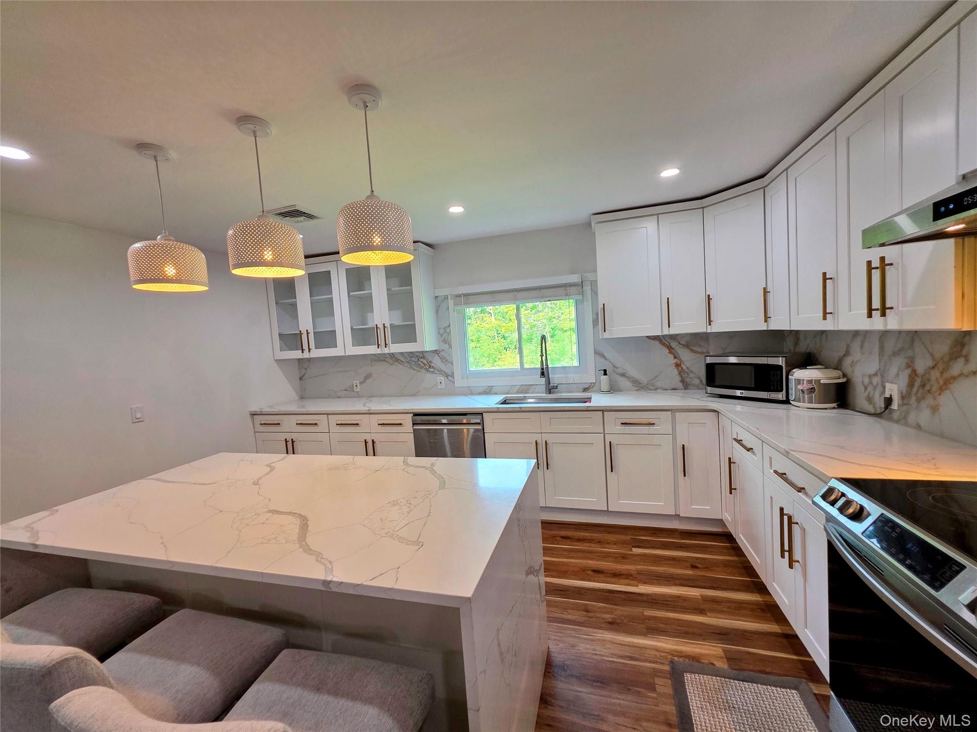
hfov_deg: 106.2
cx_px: 488
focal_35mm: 13
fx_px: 367
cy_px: 366
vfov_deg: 89.9
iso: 100
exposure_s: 1/120
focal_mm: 2.2
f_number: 1.9
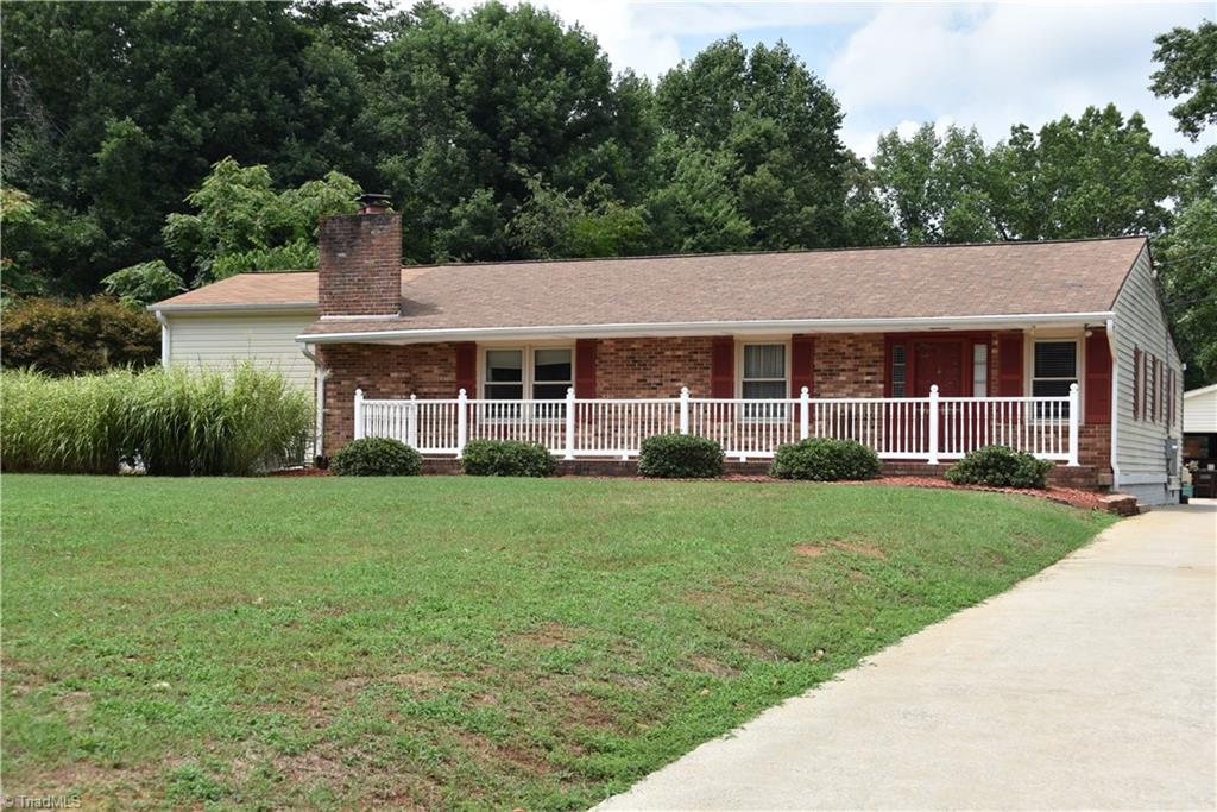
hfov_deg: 38.2
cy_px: 406
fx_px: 1758
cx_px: 608
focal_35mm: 52
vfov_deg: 26.0
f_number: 9
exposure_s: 1/320
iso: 200
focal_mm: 52
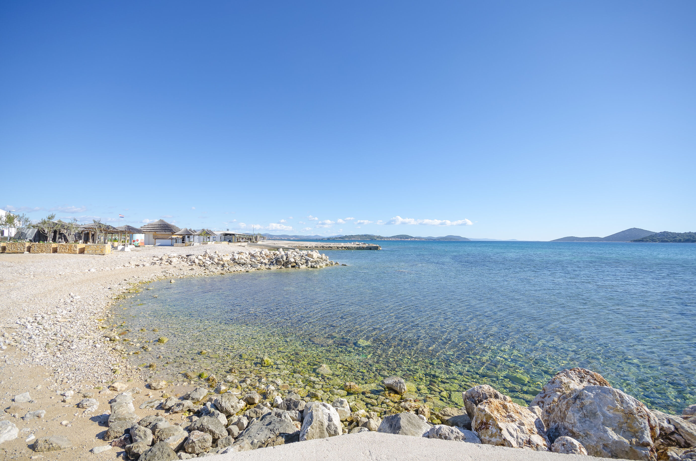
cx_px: 348
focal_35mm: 15
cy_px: 230
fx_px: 289
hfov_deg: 100.5
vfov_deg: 77.1
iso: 100
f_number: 7.1
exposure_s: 1/250
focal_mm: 10
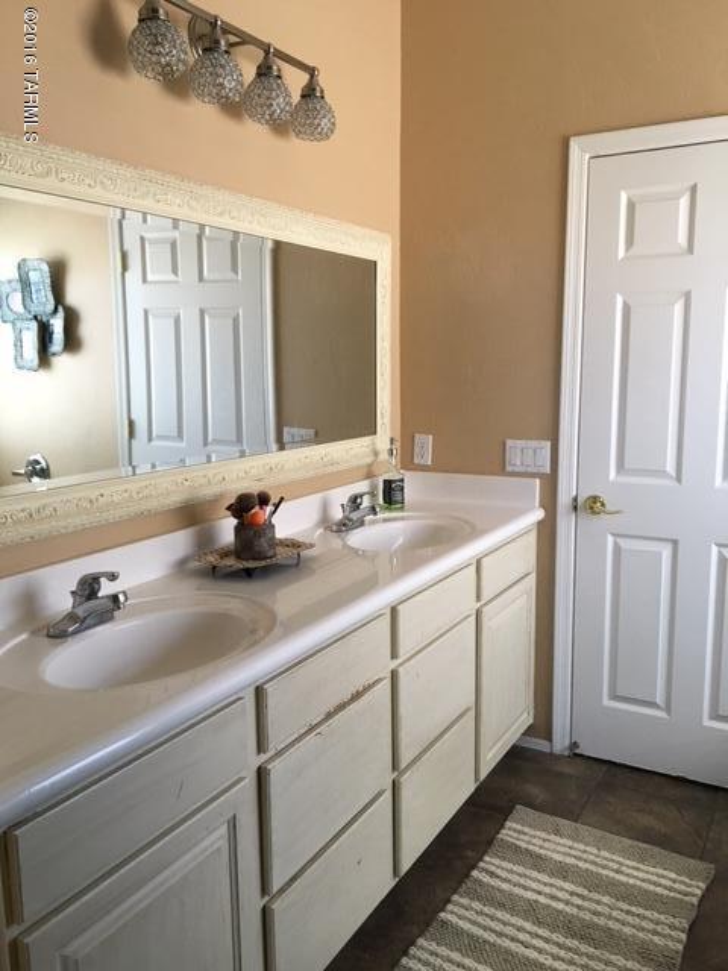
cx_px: 364
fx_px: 813
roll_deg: +1.0
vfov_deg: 61.7
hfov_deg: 48.2
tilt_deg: -8.6
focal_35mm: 29
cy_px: 486
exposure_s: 1/30
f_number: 2.2
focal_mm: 4.15
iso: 40
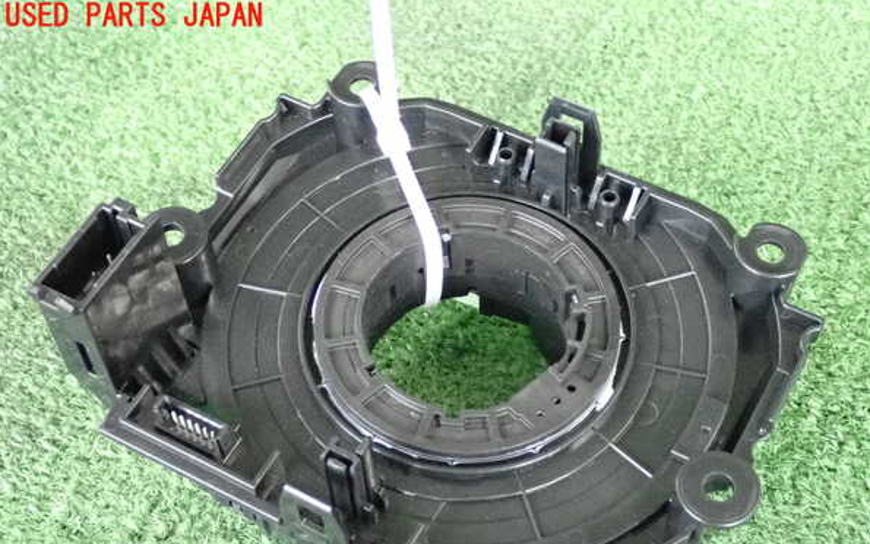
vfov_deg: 20.9
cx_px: 436
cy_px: 328
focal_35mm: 62
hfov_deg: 33.0
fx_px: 1470
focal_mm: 10.35
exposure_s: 1/125
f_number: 3.5
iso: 5000
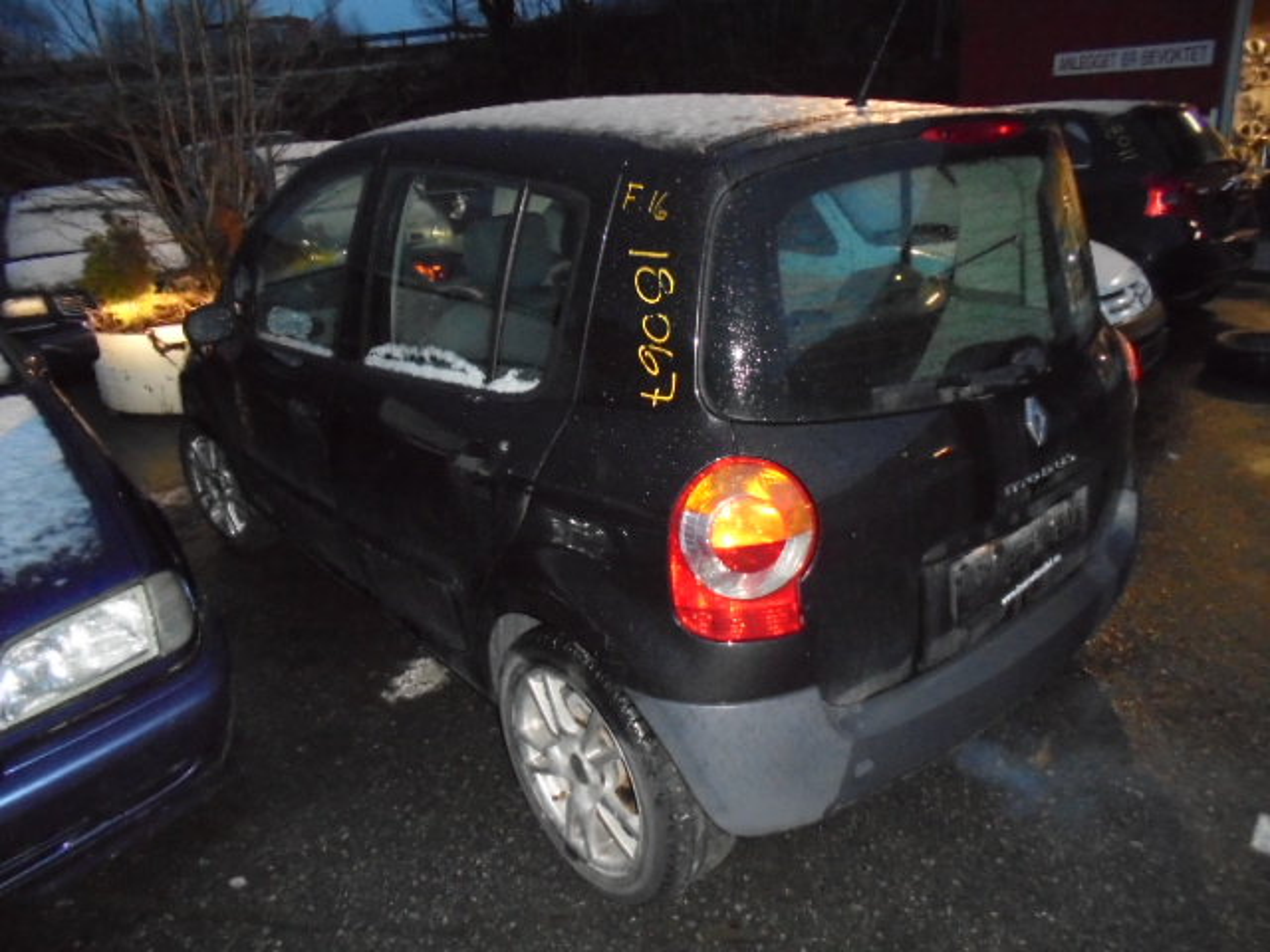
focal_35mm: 26
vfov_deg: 53.1
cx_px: 635
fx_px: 954
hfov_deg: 67.3
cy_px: 476
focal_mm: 4.6
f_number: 3.5
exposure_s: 1/30
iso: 800
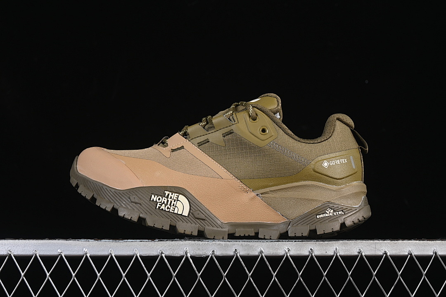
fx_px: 929
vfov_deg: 18.2
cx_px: 223
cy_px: 148
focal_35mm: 75
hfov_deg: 27.0
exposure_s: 1/60
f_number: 7.1
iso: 160
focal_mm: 50
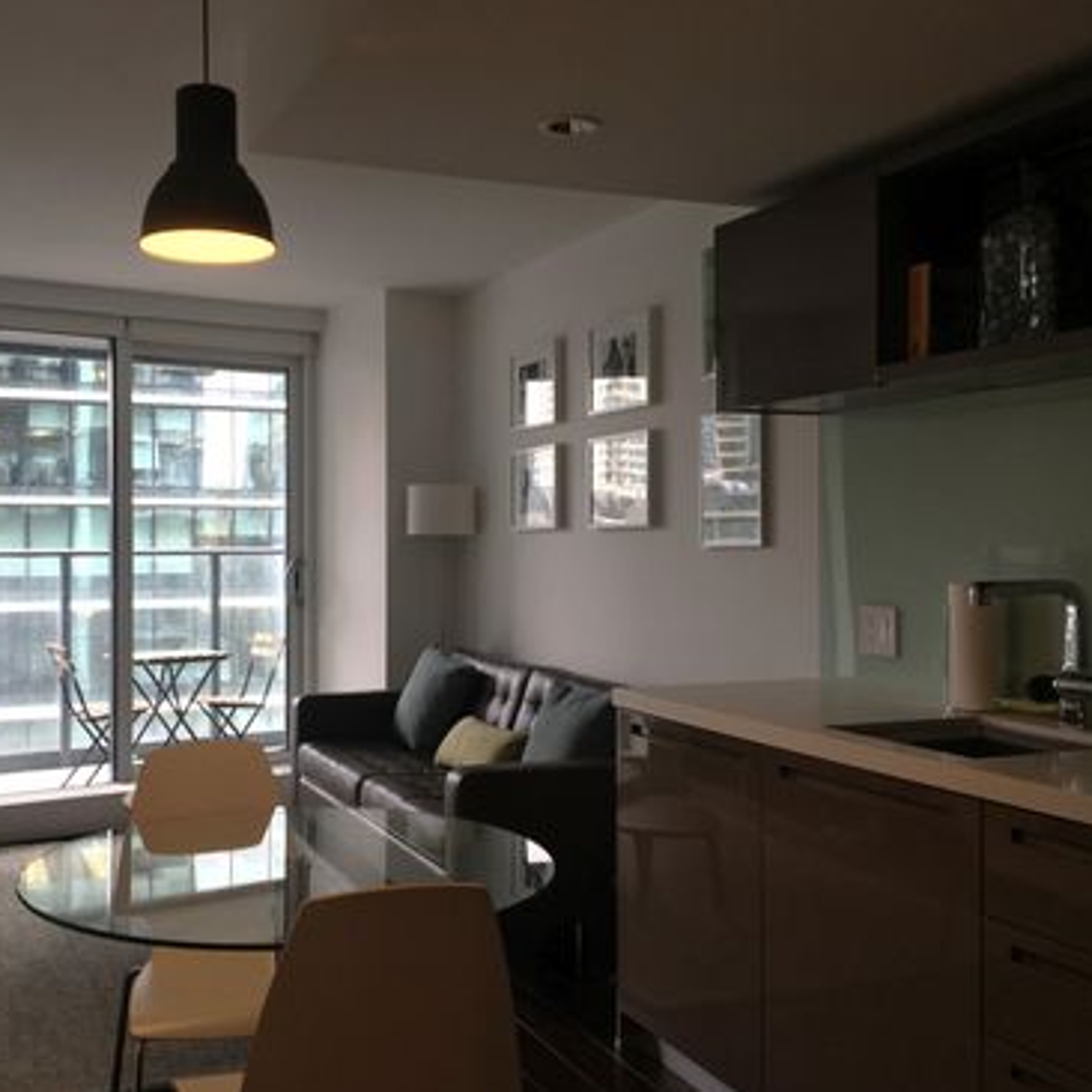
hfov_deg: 46.9
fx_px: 1249
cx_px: 421
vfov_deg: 47.2
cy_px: 543
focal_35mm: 35
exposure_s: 1/40
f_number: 2.2
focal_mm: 4.15
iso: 25
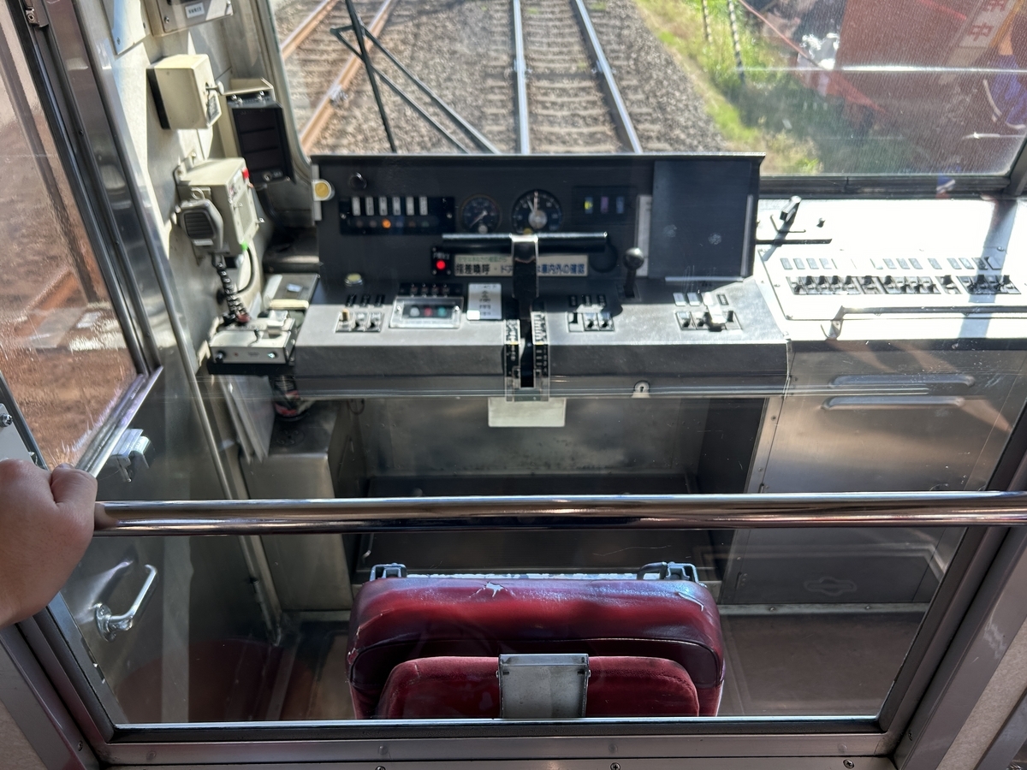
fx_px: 771
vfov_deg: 53.1
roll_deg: +0.1
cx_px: 514
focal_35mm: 26
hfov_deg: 67.3
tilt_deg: -33.9
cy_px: 385
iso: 50
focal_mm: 5.7
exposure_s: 1/364
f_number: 1.5
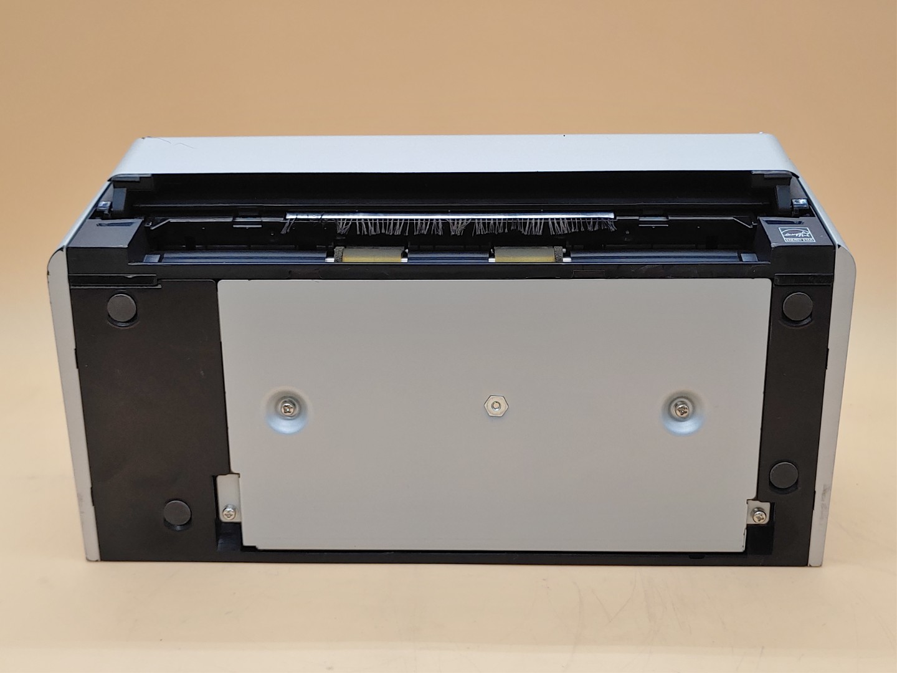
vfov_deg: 36.8
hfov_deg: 47.9
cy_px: 336
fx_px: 1011
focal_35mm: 39
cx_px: 448
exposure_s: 1/140
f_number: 1.8
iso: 50
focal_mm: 4.36
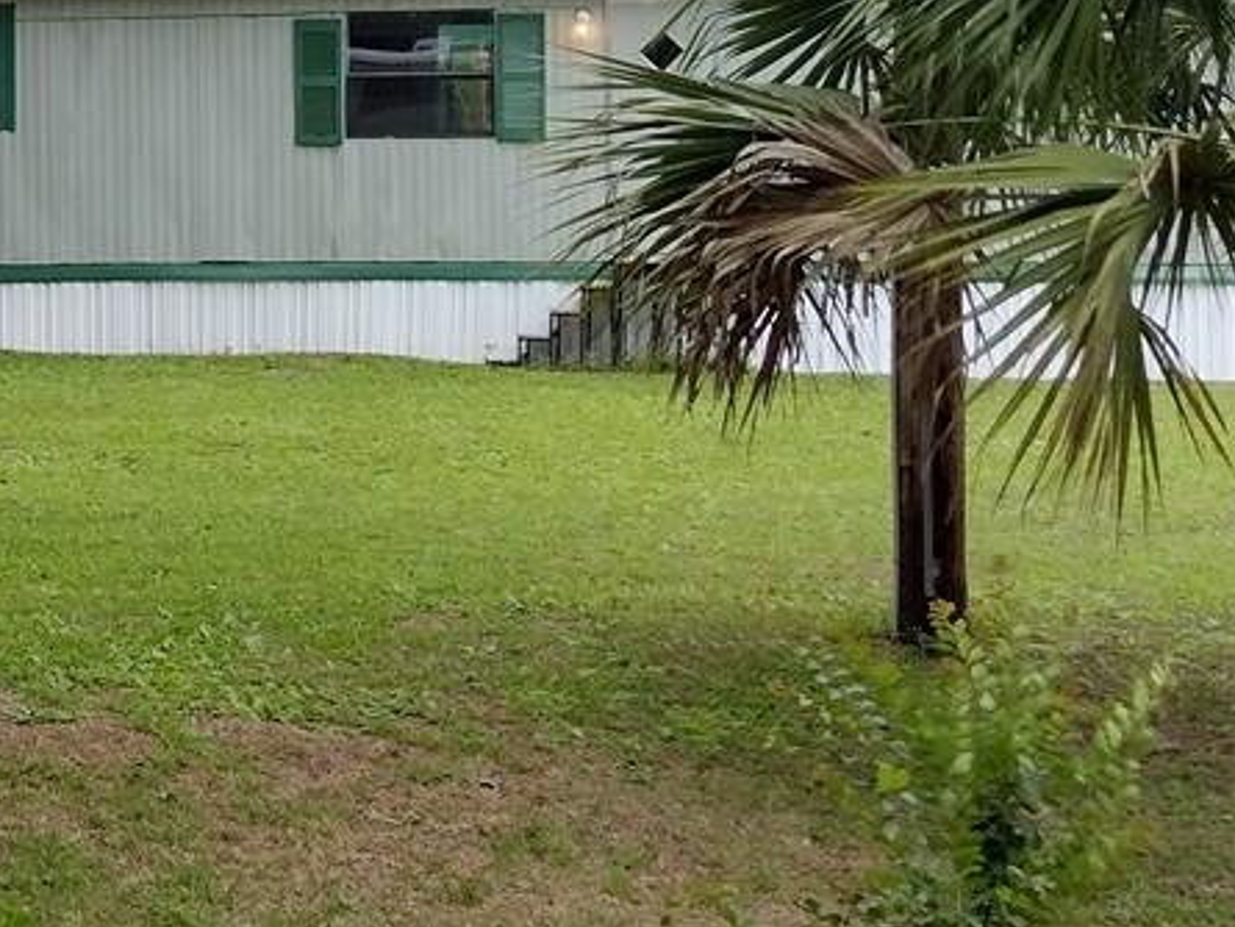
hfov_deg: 19.6
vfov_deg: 15.0
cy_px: 44
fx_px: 3462
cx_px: -28
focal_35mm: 97
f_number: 1.7
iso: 100
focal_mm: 4.71
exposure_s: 1/679
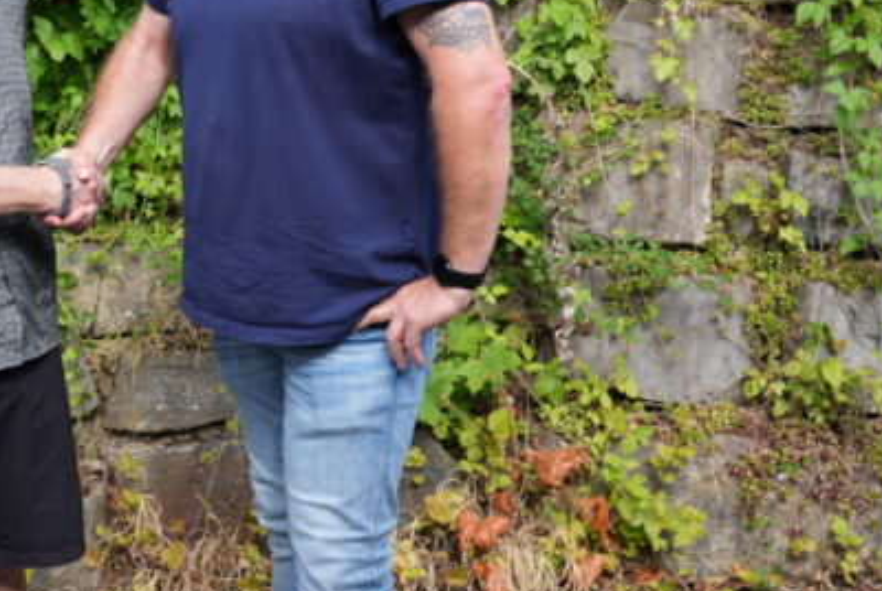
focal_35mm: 64
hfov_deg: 30.1
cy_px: 47
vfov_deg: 20.8
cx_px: 97
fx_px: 1570
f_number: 5.6
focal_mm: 32
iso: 100
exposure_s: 1/80
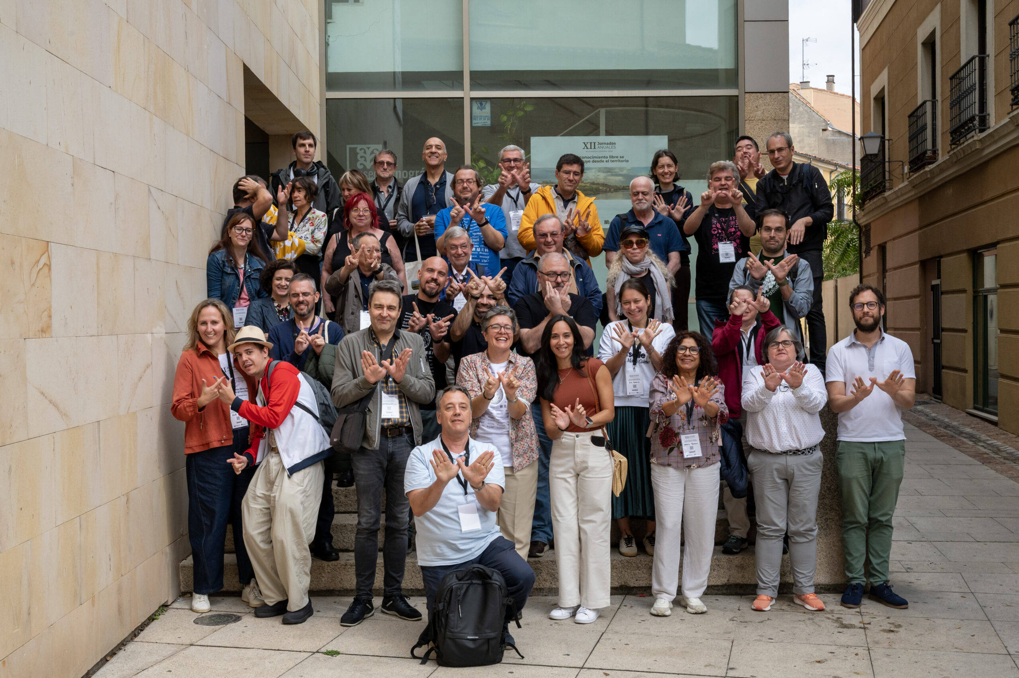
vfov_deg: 32.6
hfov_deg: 47.4
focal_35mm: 41
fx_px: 1160
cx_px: 510
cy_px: 339
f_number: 11
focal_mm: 41
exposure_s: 1/800
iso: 2000
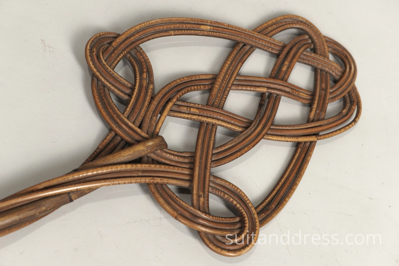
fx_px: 532
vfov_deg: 28.1
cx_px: 200
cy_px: 133
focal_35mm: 48
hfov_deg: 41.1
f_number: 4
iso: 400
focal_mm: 32
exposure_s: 1/100
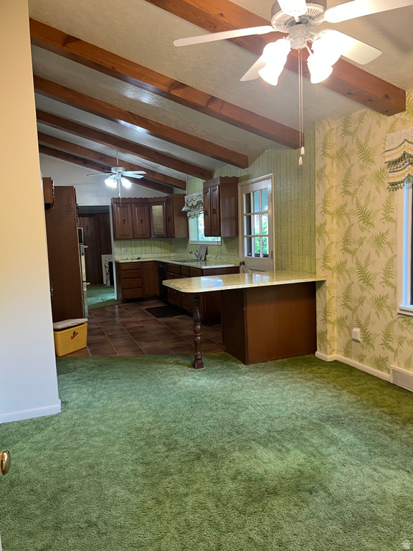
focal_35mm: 26
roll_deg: +2.7
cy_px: 276
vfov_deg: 67.3
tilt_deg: -4.7
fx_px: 414
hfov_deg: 53.1
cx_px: 206
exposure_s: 1/60
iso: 125
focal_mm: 5.7
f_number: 1.5
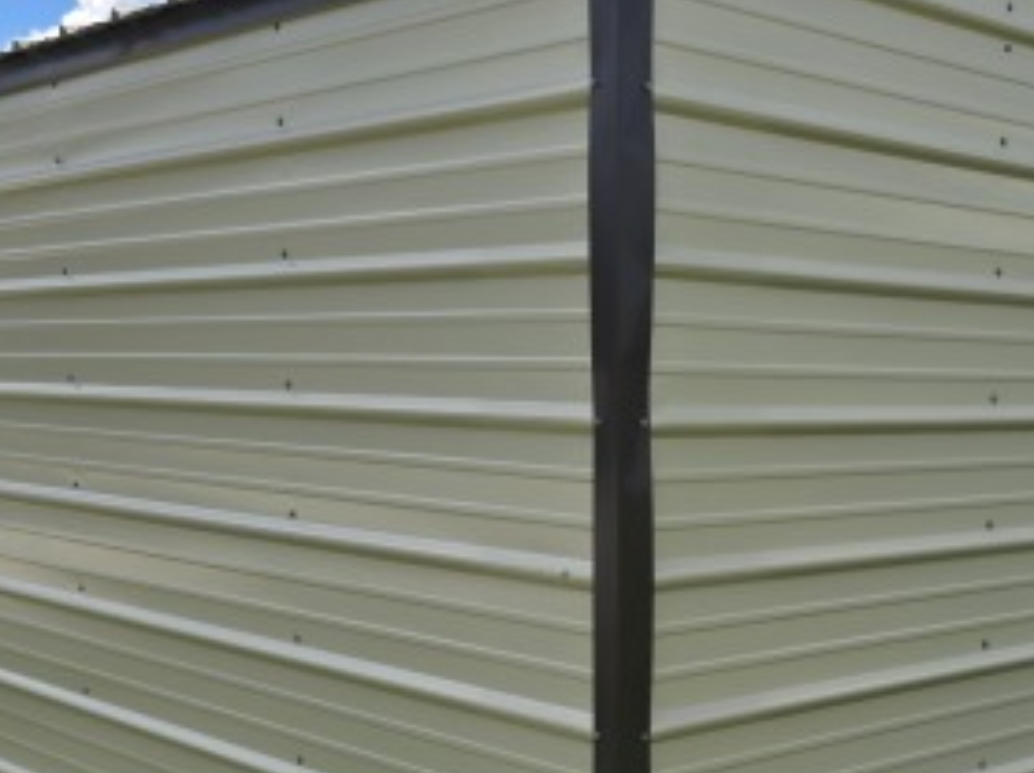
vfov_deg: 27.1
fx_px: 1582
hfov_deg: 35.2
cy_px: 576
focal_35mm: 53
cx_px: 803
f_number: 1.7
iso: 80
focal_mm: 6.3
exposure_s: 1/6150
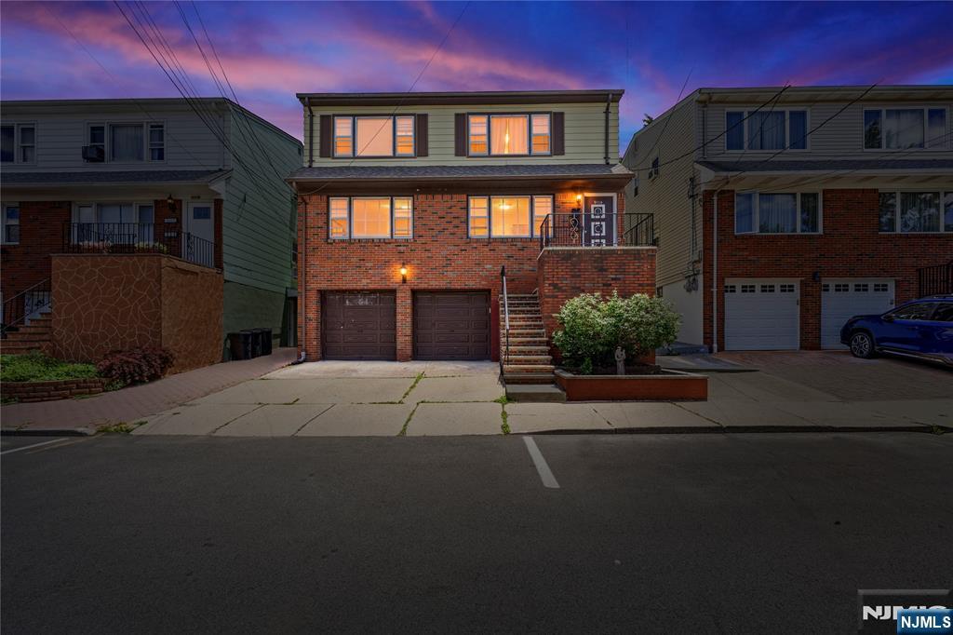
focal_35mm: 16
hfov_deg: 96.8
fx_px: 423
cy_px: 318
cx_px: 476
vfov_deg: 73.7
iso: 100
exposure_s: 1/125
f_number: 8
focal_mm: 16
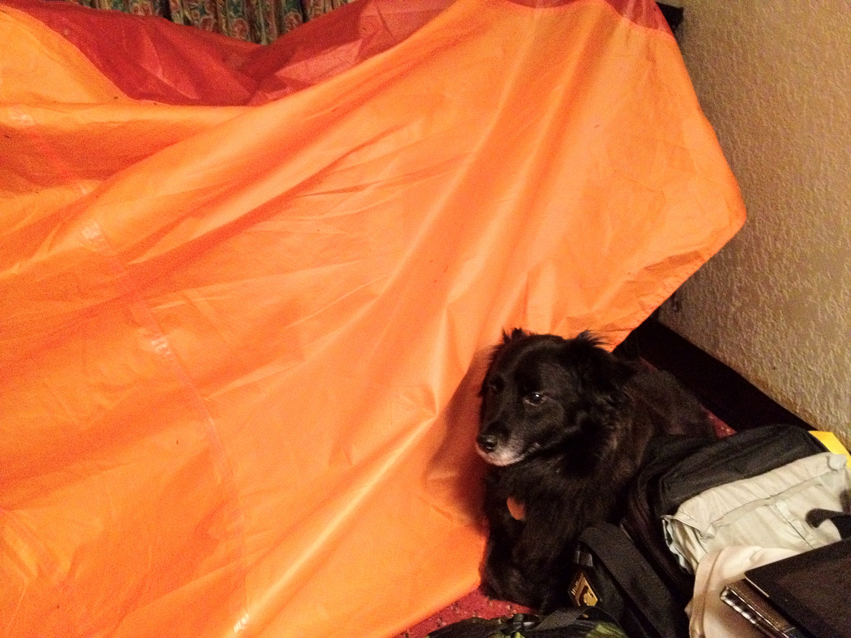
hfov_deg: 52.6
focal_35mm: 35
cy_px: 319
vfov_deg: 40.7
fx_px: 860
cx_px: 426
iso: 800
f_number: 2.4
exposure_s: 1/15
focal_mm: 4.28
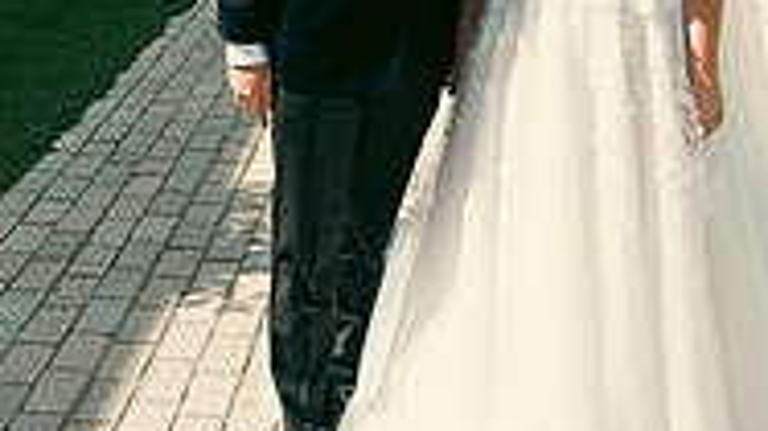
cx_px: 493
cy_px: -68
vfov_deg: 15.0
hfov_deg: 27.1
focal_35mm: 78
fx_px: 1588
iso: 125
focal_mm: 24
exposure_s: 1/800
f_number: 3.5
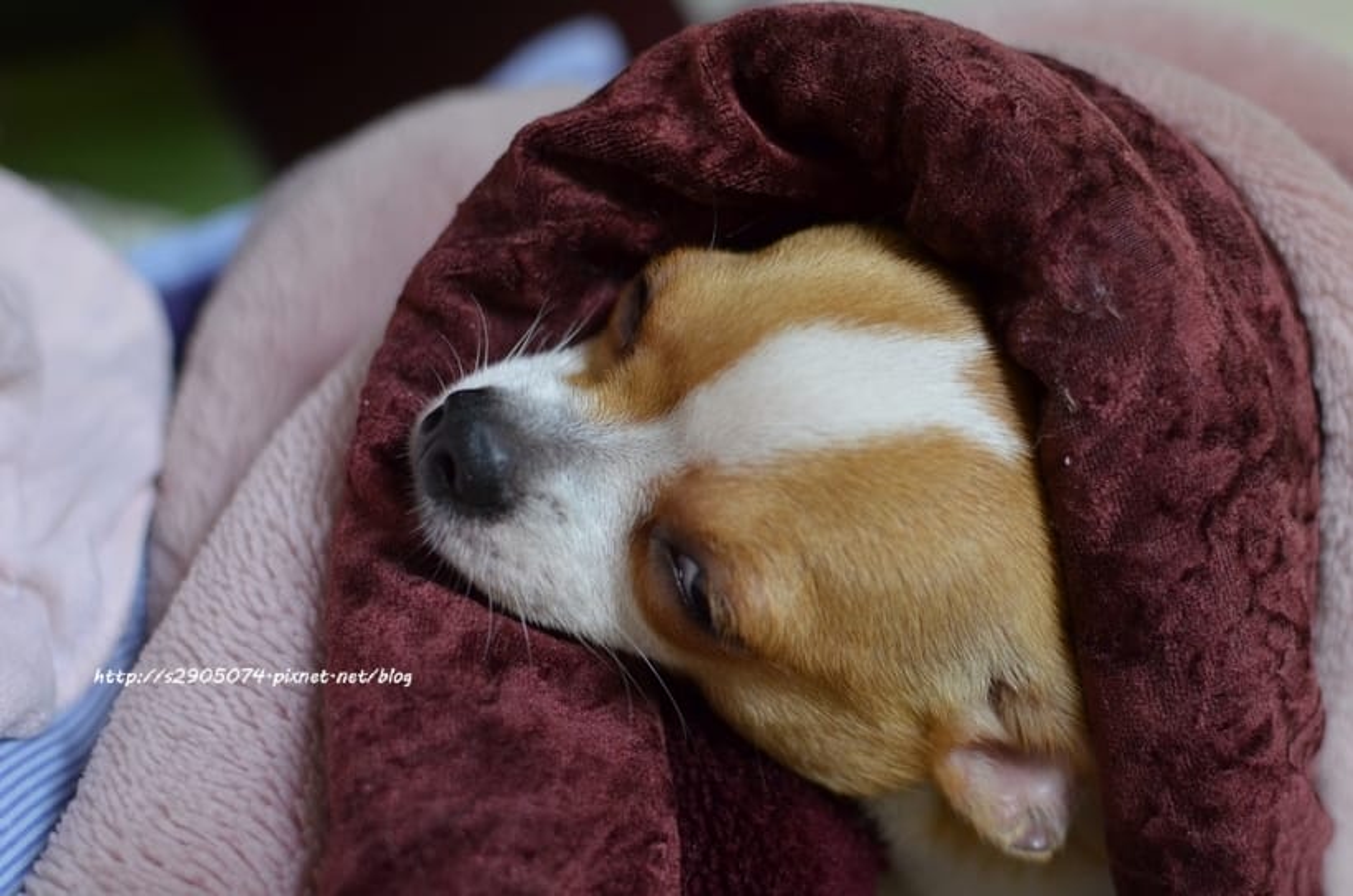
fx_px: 1969
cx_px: 676
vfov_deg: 25.6
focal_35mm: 52
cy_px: 448
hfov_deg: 37.9
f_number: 2.8
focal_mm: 35
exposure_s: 1/80
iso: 1250
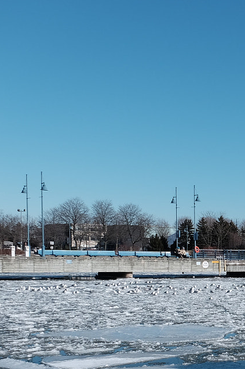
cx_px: 387
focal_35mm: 68
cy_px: 306
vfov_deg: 28.9
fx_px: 694
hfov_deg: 17.6
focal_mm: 18
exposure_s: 1/350
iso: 200
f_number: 9
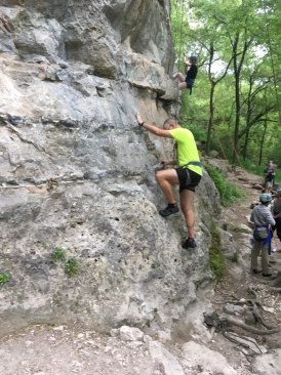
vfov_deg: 61.7
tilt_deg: -8.9
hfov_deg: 48.2
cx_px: 140
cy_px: 188
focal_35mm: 29
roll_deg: +1.6
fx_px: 314
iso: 25
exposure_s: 1/40
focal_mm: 4.15
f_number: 2.2
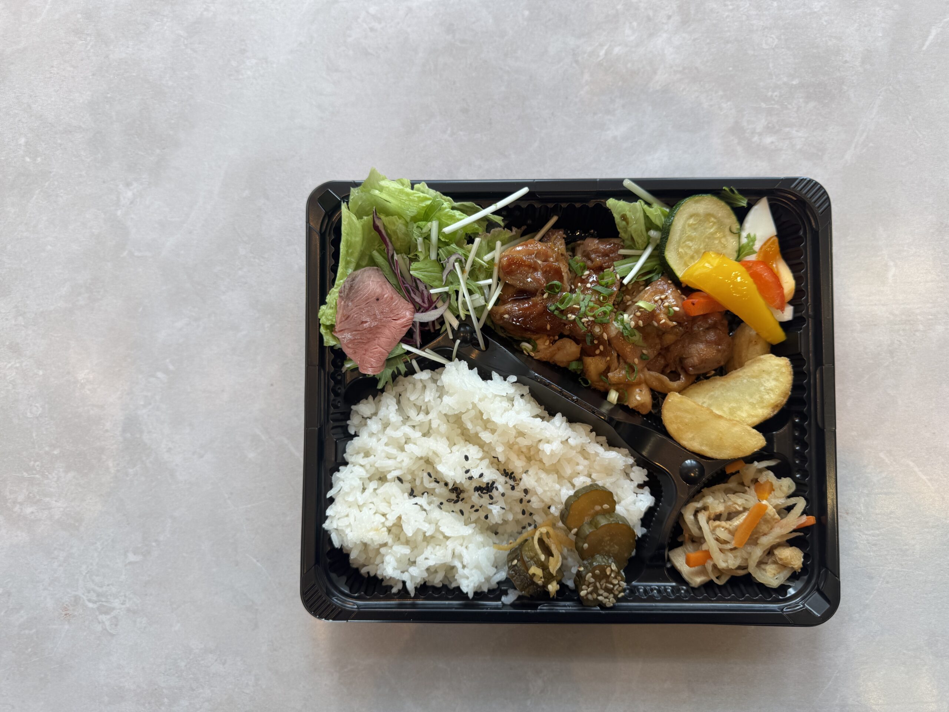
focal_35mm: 24
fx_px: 658
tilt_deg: -85.8
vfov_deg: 56.8
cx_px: 474
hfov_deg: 71.6
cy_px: 356
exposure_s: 1/137
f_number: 1.78
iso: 50
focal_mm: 6.76
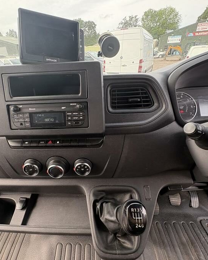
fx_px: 139
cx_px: 90
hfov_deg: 73.5
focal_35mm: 18
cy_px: 133
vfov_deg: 86.4
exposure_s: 1/138
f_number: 2.2
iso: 100
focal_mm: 2.22
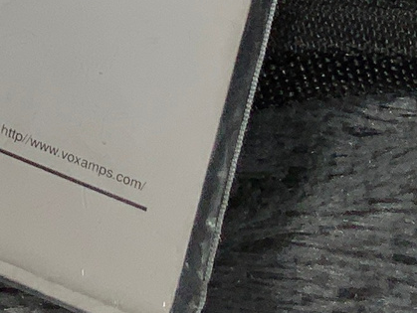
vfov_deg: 7.7
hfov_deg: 10.9
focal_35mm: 177
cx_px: -151
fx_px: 2134
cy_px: -473
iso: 20
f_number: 1.8
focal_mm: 3
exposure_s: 1/312
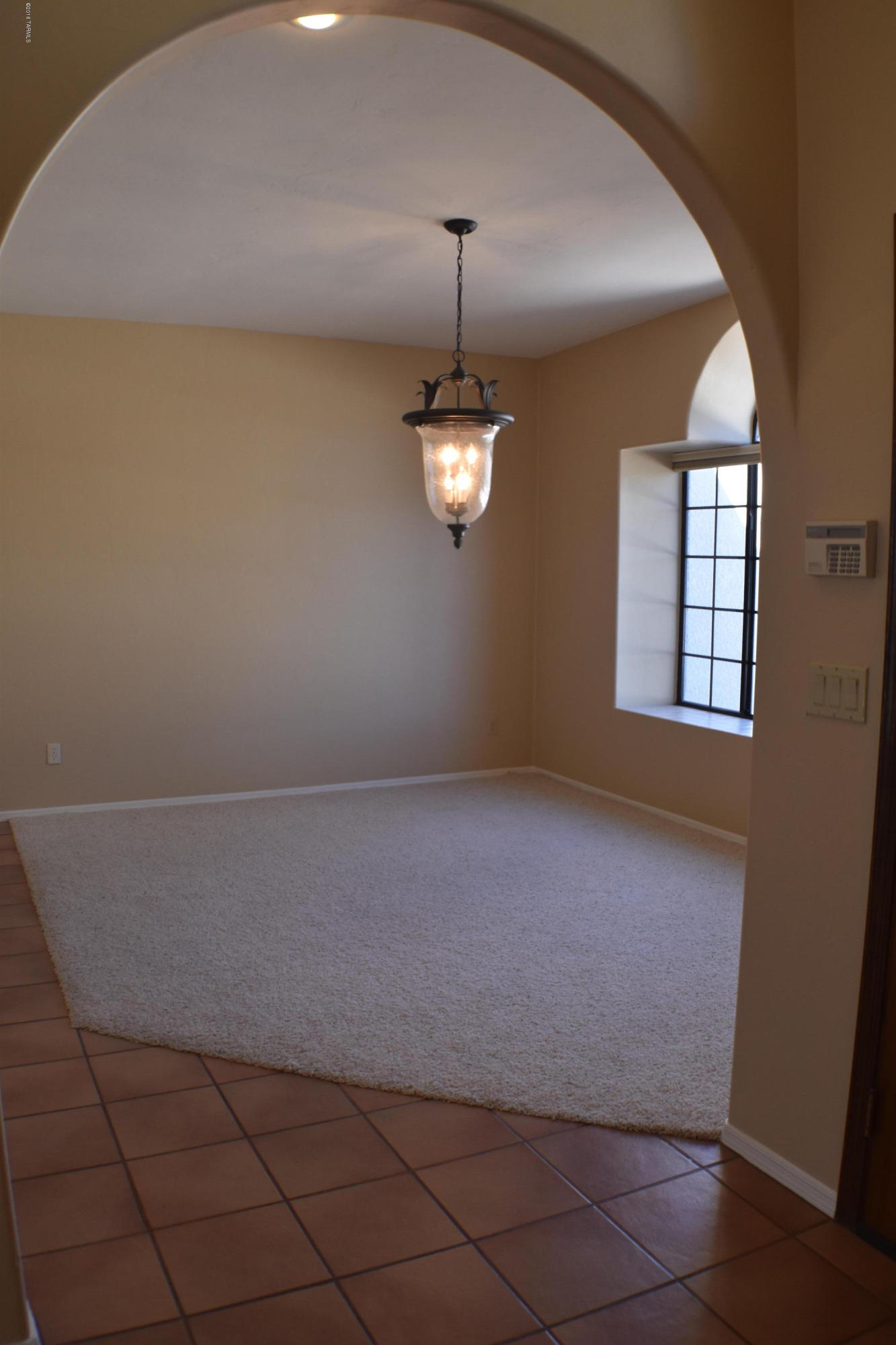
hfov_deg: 35.5
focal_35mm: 38
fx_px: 1400
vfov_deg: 51.3
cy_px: 672
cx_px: 448
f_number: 5.6
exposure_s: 1/125
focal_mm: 25
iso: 400
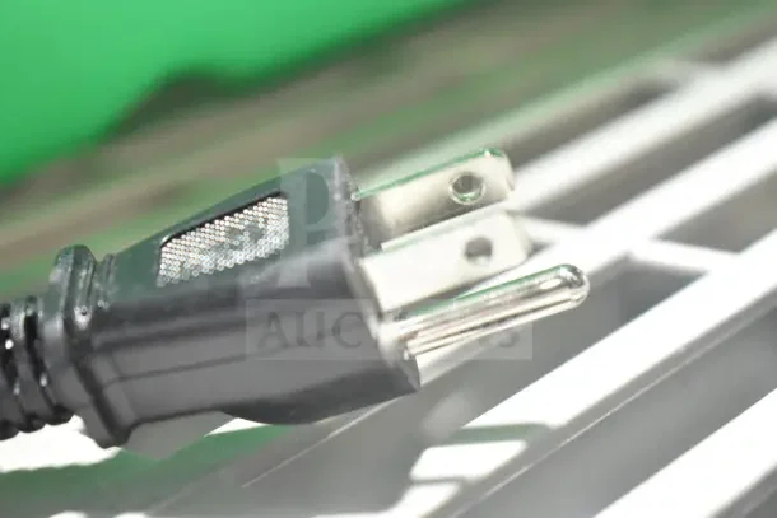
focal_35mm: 82
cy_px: 259
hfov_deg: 24.6
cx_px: 388
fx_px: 1781
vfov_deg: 16.6
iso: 1600
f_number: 5.6
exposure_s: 1/100
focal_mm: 55
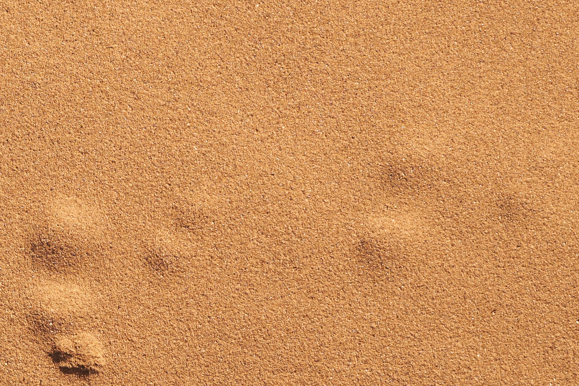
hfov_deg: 19.9
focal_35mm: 99
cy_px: 455
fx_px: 1597
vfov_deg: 13.4
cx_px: -2
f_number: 8
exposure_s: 1/125
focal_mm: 25
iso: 100
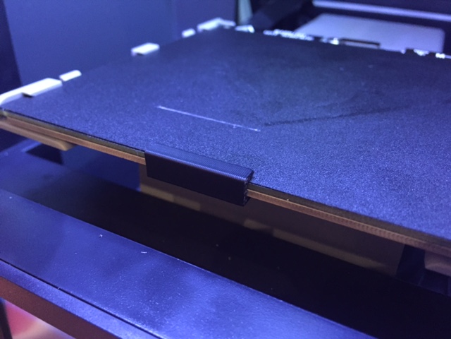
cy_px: 170
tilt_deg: -32.2
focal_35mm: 29
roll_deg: -2.0
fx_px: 378
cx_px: 226
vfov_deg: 48.2
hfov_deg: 61.7
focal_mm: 4.15
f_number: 2.2
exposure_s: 1/17
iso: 640
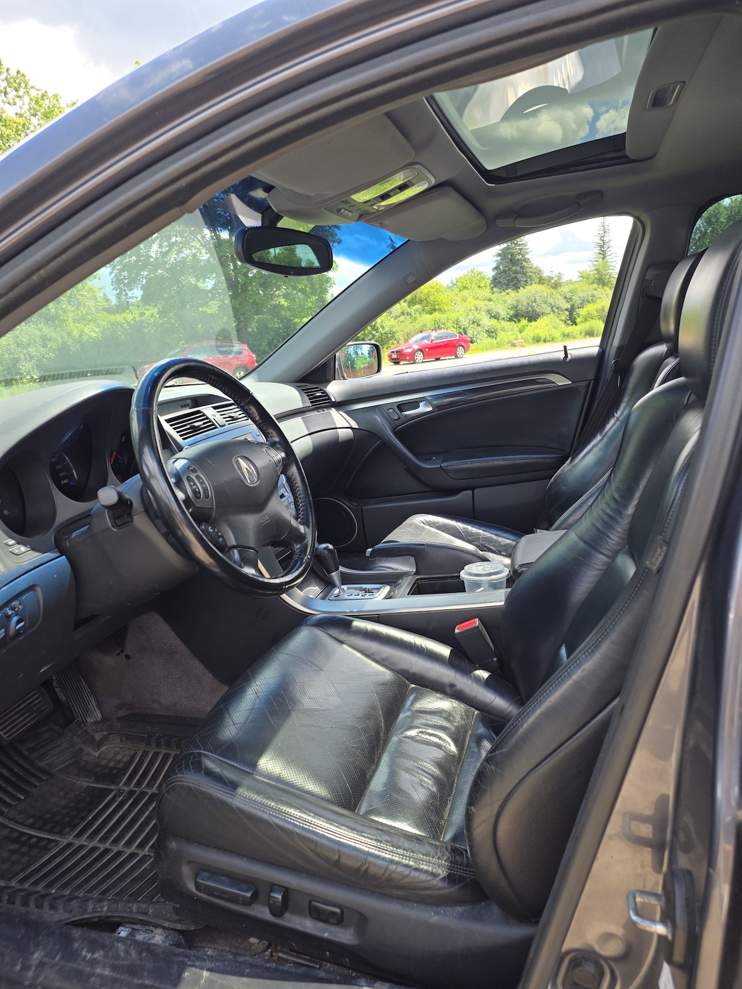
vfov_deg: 73.9
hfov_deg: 58.9
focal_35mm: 23
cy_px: 494
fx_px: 657
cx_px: 371
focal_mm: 6.25
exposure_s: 1/1445
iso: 80
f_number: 1.7
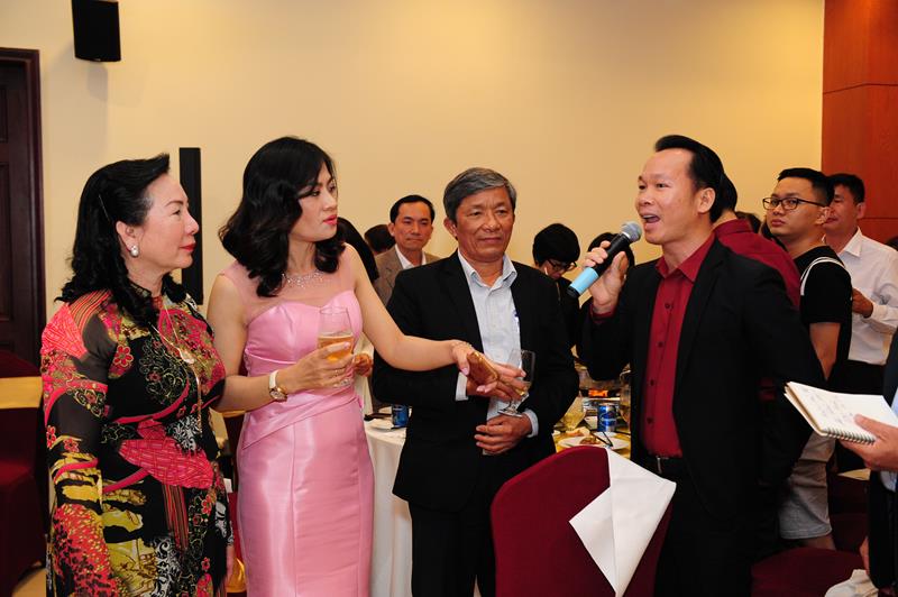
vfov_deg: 31.8
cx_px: 449
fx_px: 1047
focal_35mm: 42
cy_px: 298
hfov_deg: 46.4
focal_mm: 42
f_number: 5
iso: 2500
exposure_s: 1/125
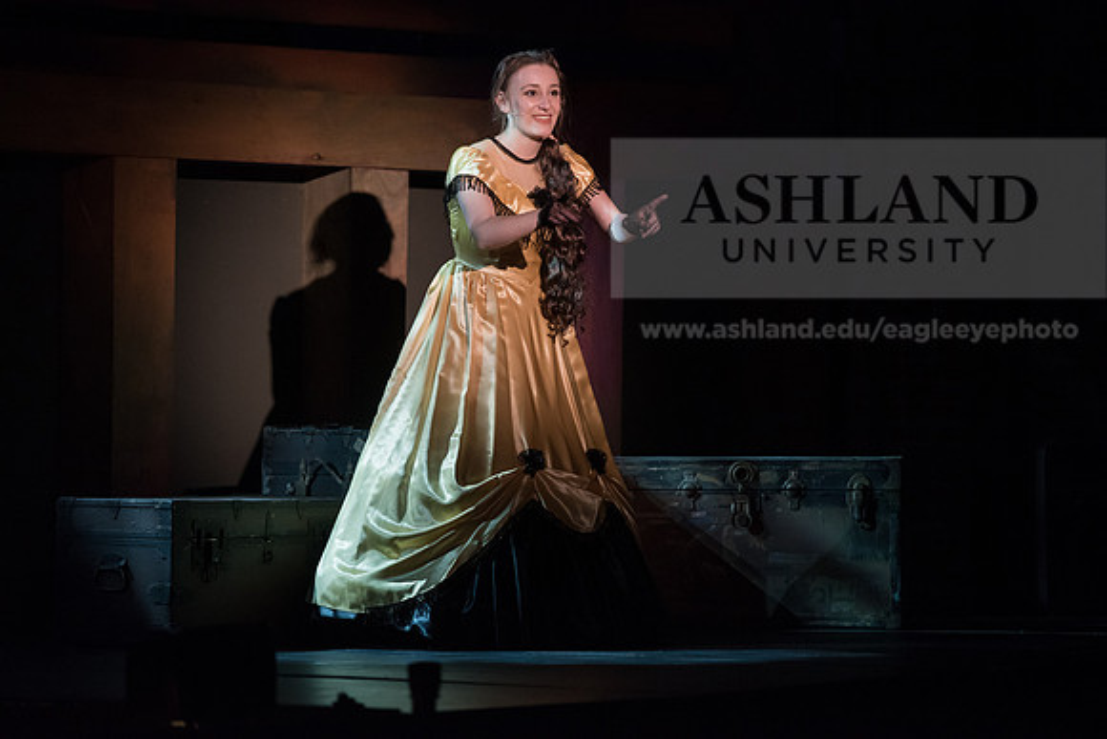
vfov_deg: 7.9
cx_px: 554
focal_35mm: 175
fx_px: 5382
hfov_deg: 11.7
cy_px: 370
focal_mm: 175
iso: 3200
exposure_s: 1/320
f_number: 3.2
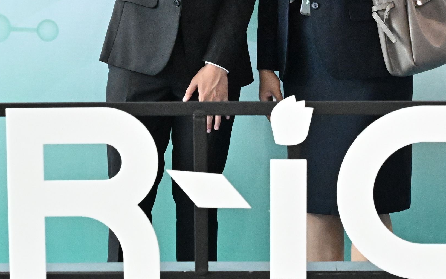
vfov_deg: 10.9
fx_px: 1459
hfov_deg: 17.4
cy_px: 47
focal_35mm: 120
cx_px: 253
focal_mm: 31
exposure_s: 1/640
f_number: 4
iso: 6400
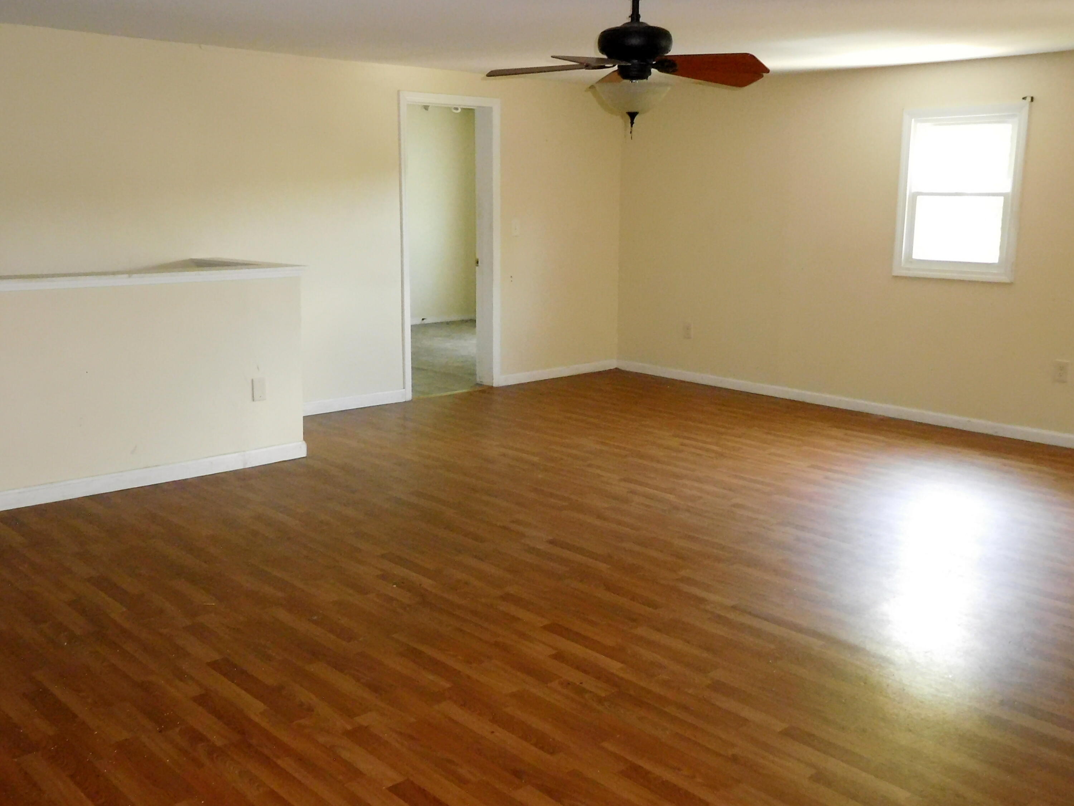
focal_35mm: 32
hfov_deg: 56.8
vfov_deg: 44.2
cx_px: 537
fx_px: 993
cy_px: 403
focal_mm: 5.7
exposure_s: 1/30
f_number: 3.6
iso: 1250
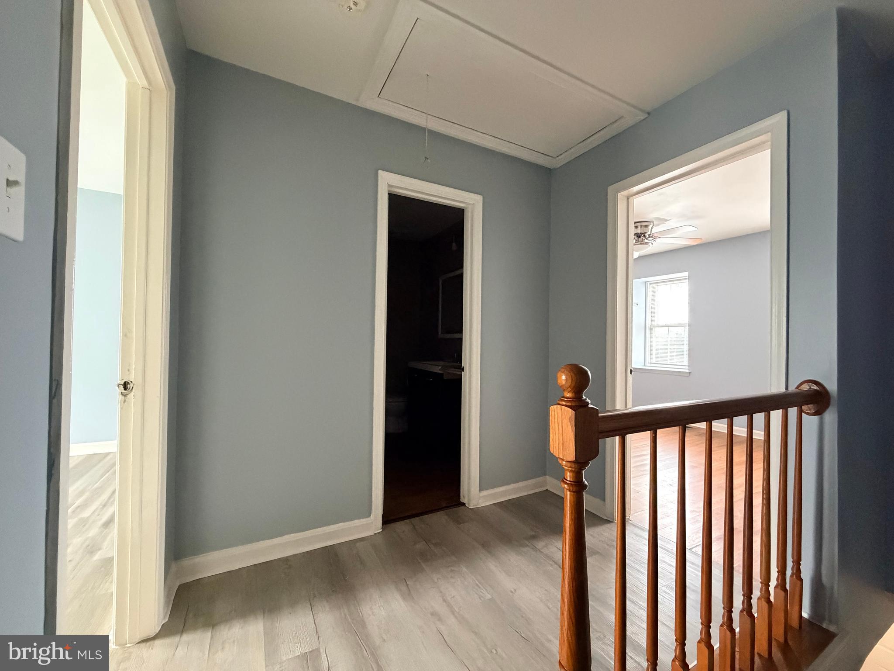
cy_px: 336
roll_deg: +0.2
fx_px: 362
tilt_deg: +0.5
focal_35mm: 14
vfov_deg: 85.7
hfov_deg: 102.1
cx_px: 447
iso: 1000
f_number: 2.2
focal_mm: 2.22
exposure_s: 1/60
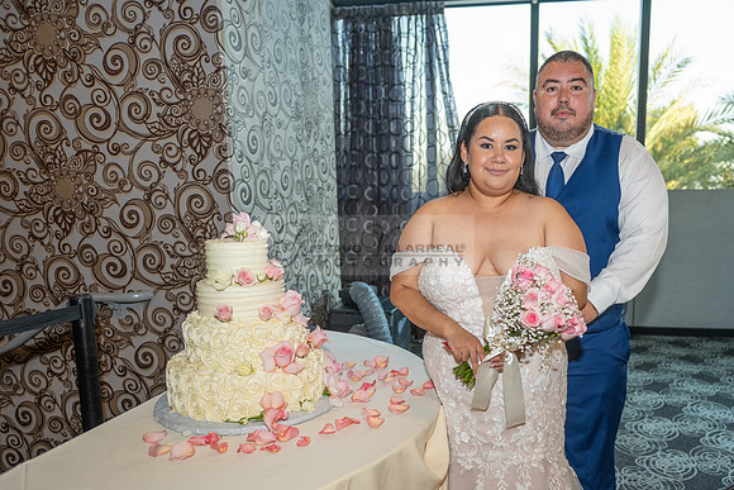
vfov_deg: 44.0
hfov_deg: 62.1
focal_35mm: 30
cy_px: 296
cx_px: 447
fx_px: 602
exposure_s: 1/200
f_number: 2.8
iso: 1000
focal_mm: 24
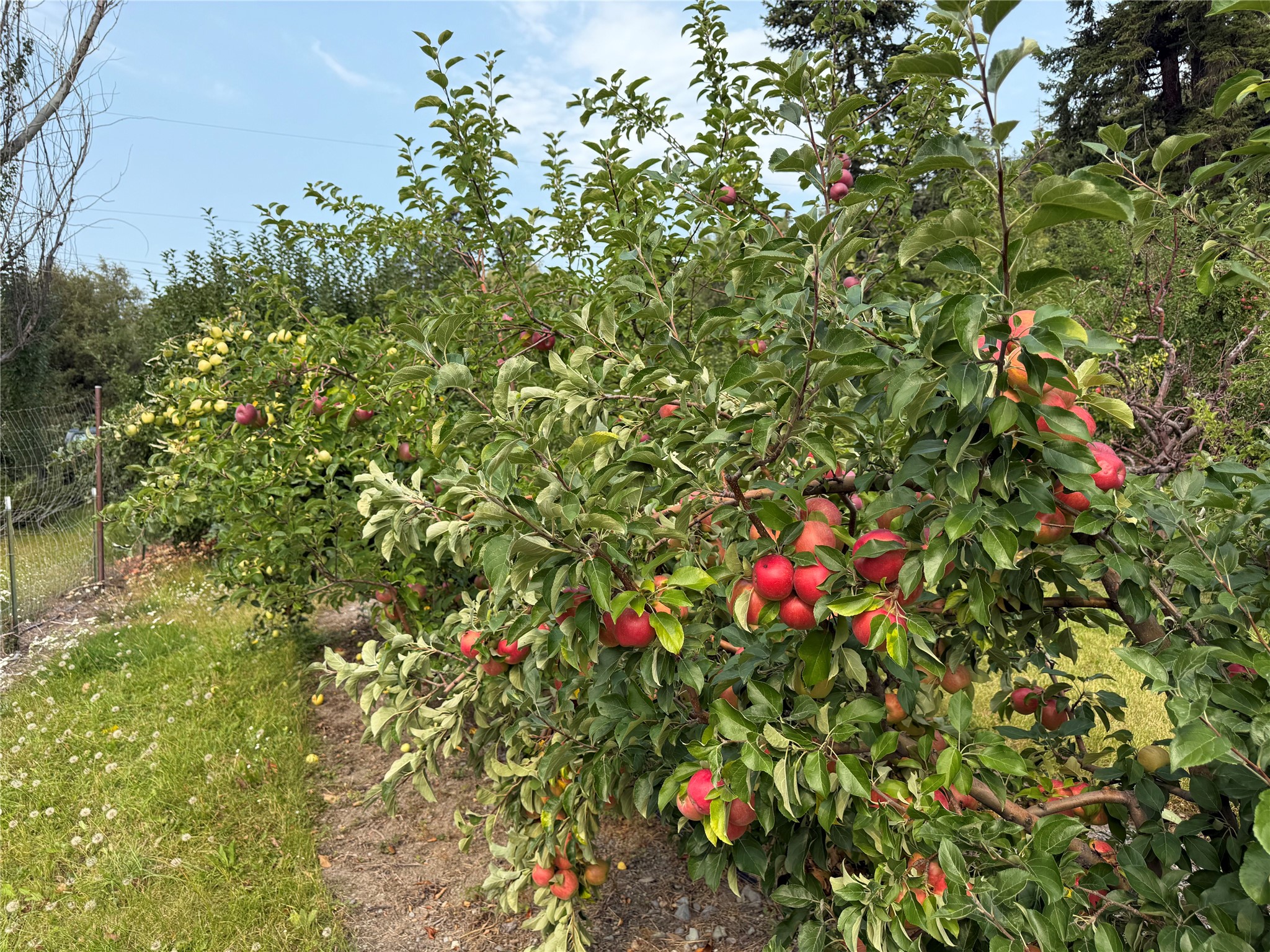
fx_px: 881
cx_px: 635
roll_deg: +0.6
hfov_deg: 71.6
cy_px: 476
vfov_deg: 56.8
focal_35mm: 24
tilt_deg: -3.2
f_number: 1.78
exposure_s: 1/1727
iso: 100
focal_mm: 6.76
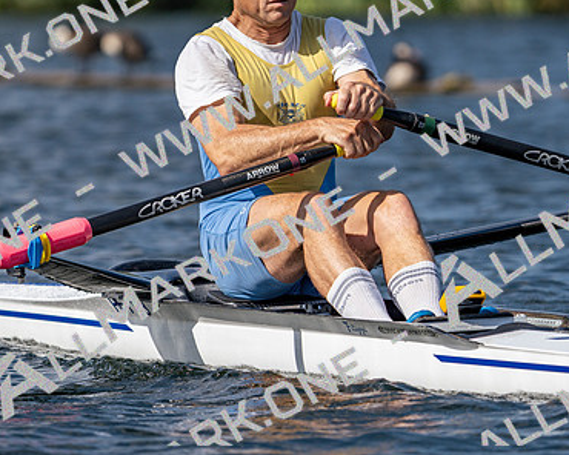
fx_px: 8218
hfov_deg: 4.0
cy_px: 182
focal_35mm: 488
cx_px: 309
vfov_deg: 3.2
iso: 125
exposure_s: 1/1600
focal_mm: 332
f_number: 6.3
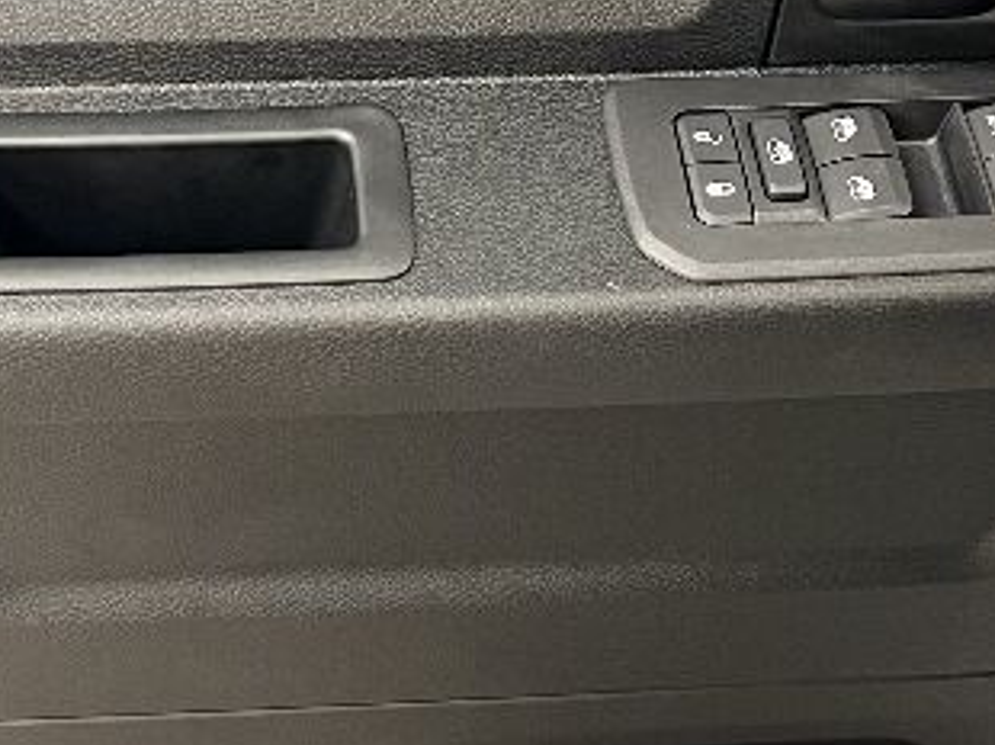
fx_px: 2470
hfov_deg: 22.7
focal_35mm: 86
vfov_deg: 17.1
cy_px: 283
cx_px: 321
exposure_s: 1/40
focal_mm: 5.7
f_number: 1.5
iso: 400
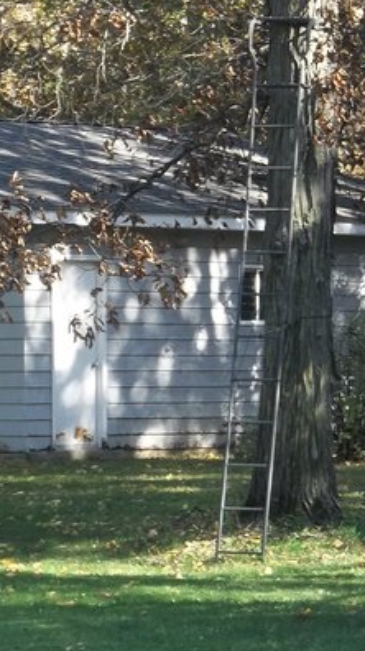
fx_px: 4106
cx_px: 49
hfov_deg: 5.1
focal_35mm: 238
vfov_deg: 9.1
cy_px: 350
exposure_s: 1/60
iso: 160
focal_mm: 24.5
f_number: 5.9
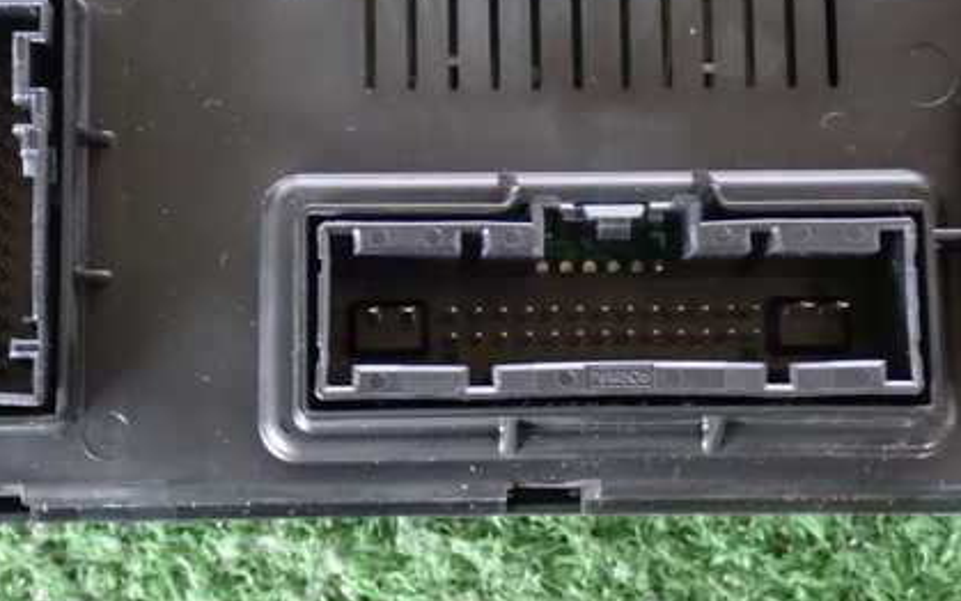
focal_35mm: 82
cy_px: 188
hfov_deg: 25.2
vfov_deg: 15.9
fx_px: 2148
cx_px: 443
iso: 1600
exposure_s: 1/13
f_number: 3.3
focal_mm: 9.65
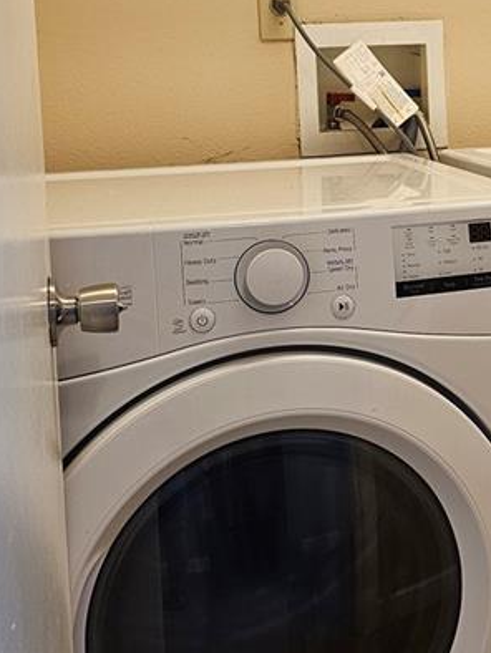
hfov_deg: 20.0
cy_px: 162
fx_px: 1322
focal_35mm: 70
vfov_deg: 27.4
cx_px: 551
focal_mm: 6.3
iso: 125
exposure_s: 1/120
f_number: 1.7
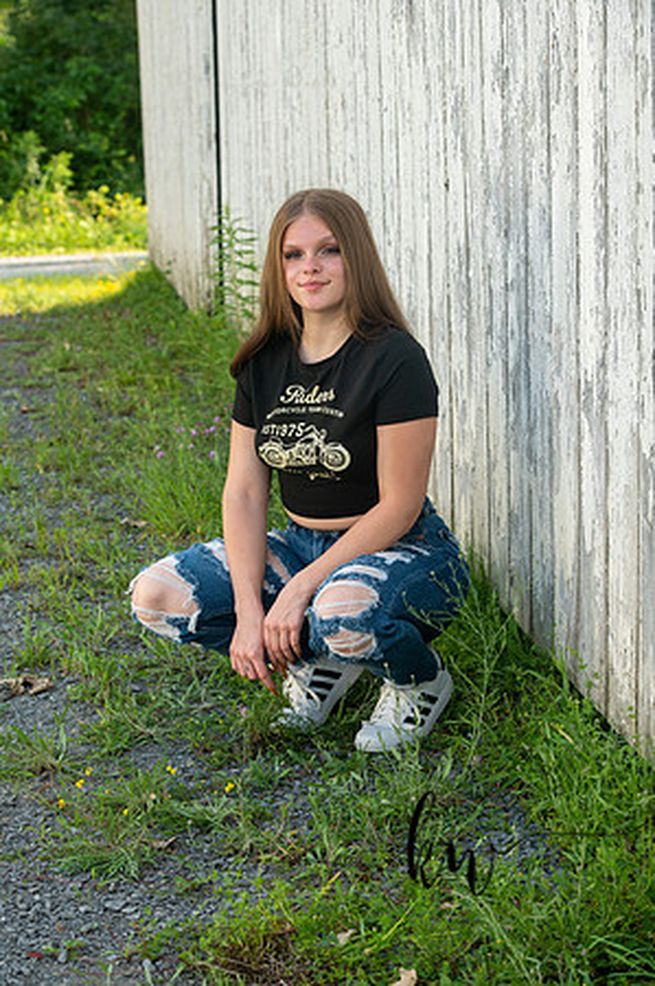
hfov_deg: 14.8
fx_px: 2516
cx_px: 328
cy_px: 493
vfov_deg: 22.2
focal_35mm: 92
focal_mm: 92
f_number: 7.1
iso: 400
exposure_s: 1/250
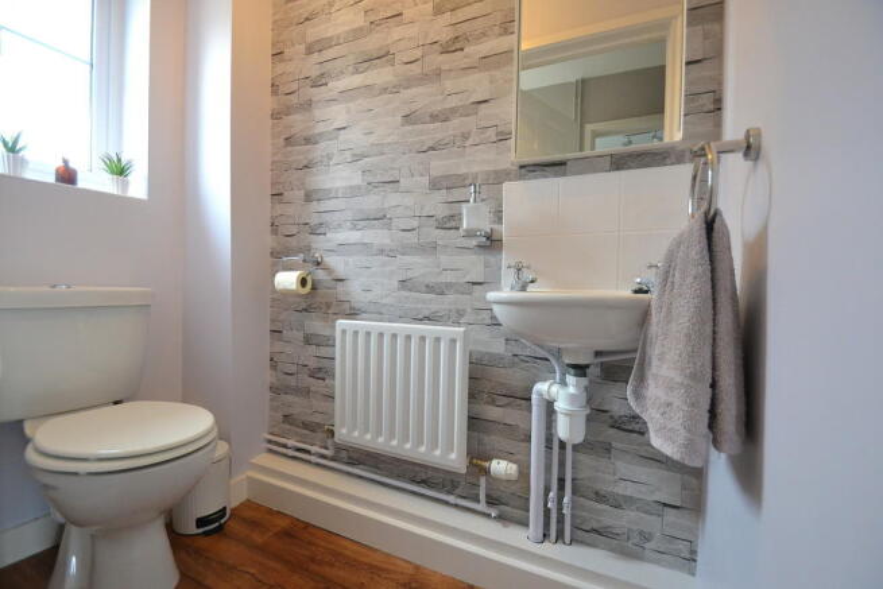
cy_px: 294
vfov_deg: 77.4
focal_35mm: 15
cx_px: 442
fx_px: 368
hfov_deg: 100.4
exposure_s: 1/60
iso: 1100
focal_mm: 10
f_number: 3.5
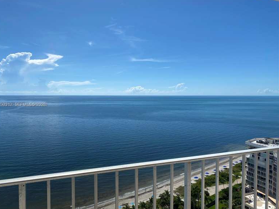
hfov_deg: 65.3
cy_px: 105
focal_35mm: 27
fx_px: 218
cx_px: 134
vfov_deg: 51.4
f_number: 1.8
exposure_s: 1/6061
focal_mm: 4.25
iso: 32
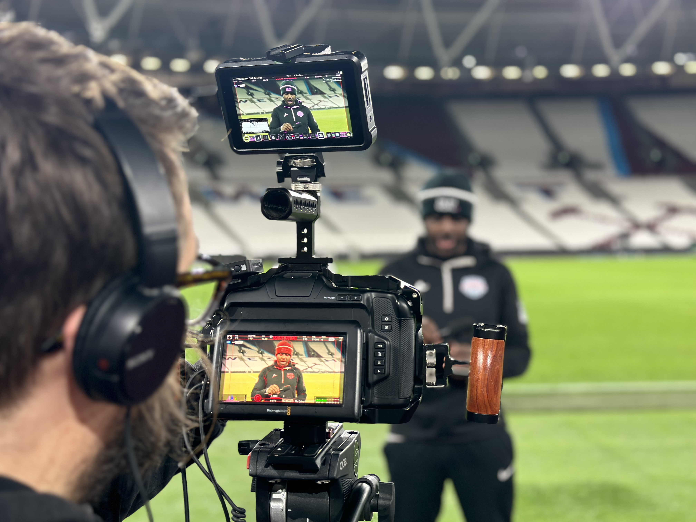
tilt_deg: -1.7
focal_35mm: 48
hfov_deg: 39.7
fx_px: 965
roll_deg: +0.8
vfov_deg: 30.3
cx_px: 348
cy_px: 261
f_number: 1.78
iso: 80
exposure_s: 1/100
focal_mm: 6.86
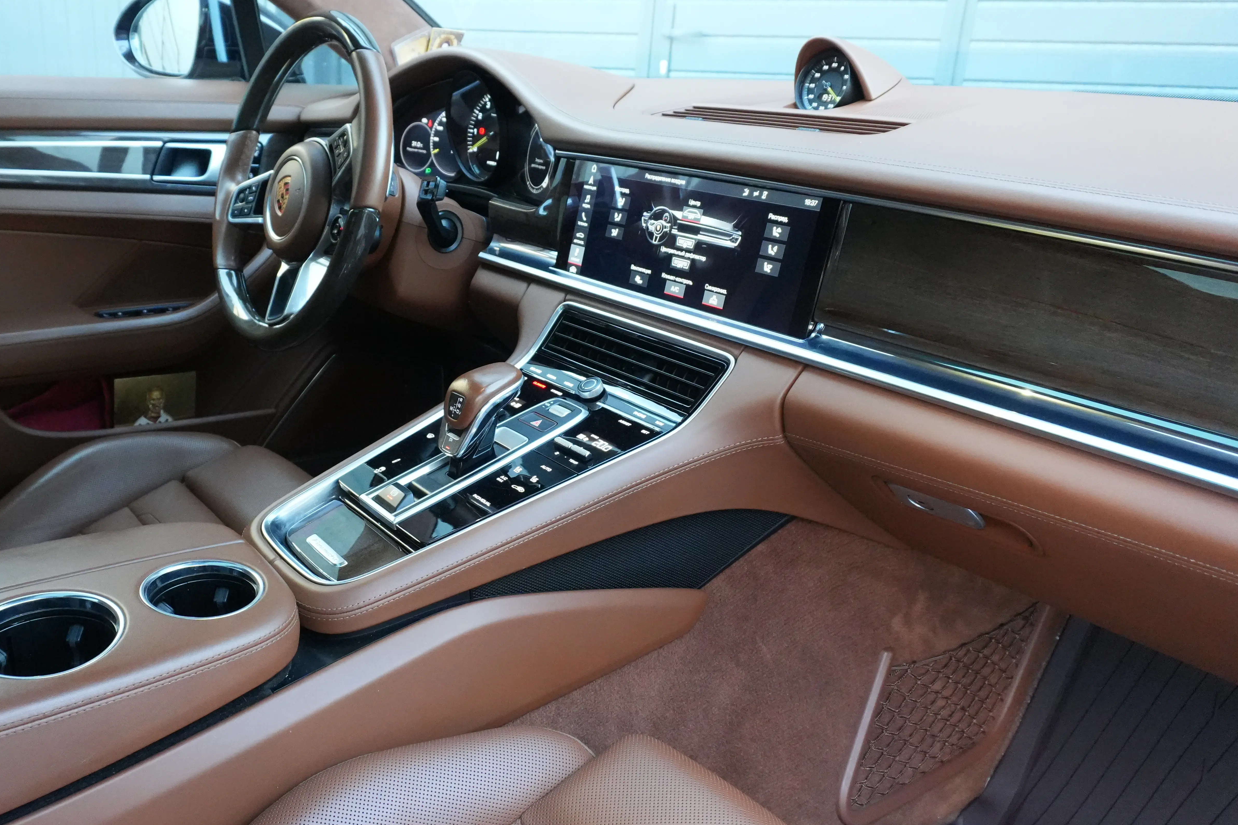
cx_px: 449
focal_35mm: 31
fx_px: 1066
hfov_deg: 59.4
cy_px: 443
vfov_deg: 42.3
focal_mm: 16
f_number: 3.5
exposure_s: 1/160
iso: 4000
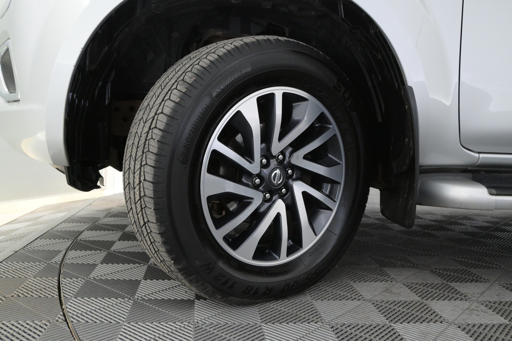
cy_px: 170
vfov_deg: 40.0
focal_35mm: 33
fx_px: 469
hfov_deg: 57.2
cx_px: 256
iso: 2500
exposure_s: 1/100
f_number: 5
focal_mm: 22
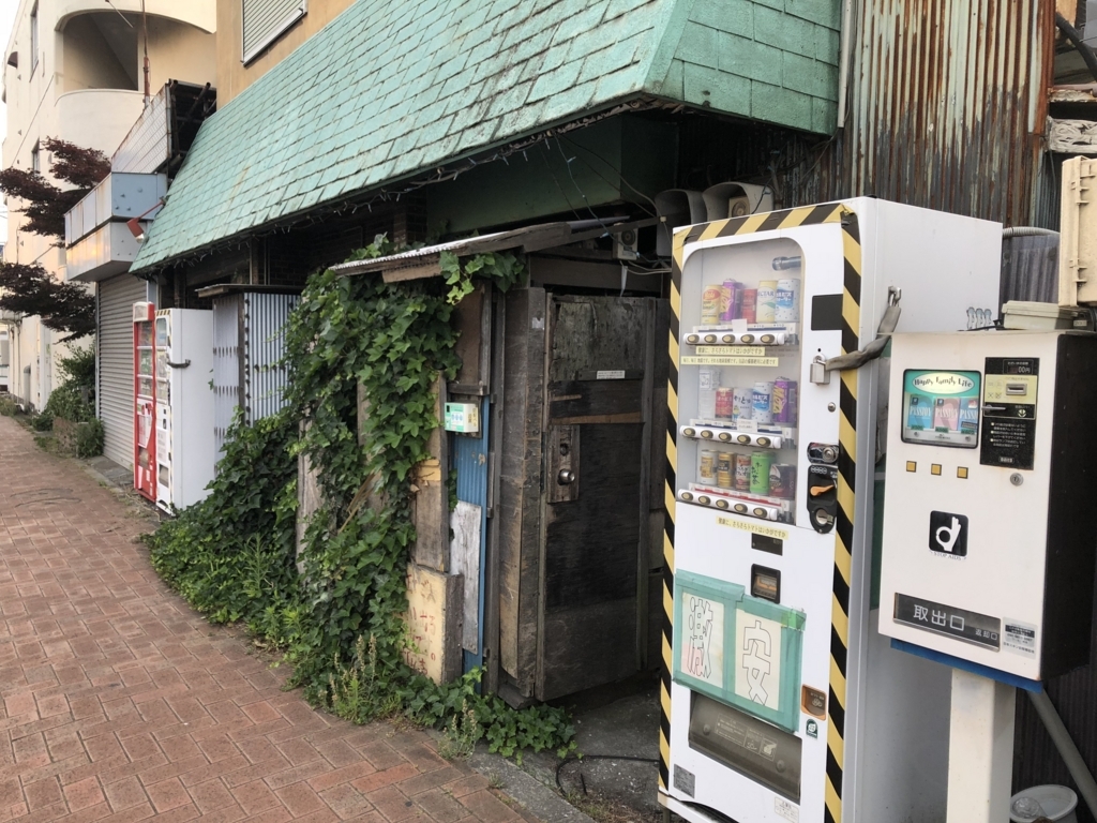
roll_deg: -1.0
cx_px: 548
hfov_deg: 63.4
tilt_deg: -3.9
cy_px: 412
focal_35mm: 28
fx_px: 887
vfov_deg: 49.7
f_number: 1.8
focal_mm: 3.99
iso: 32
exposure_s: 1/100
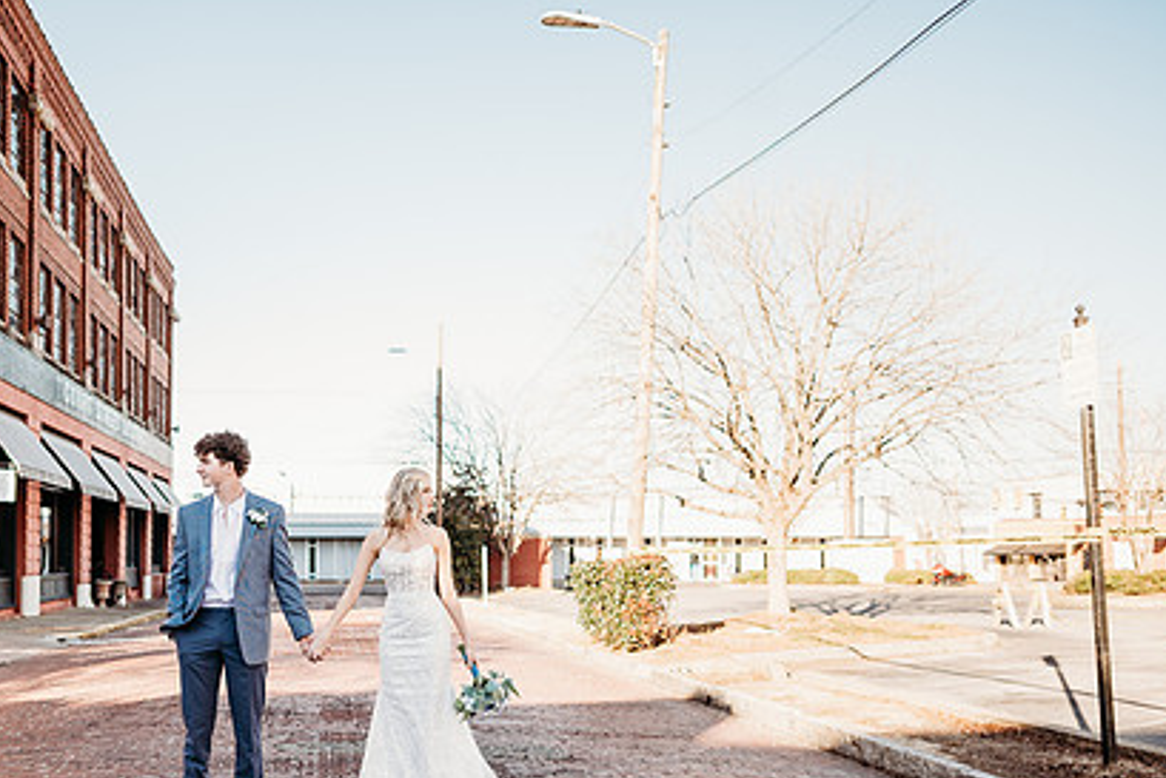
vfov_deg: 38.6
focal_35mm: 34
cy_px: 500
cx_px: 371
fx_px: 1102
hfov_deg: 54.4
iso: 100
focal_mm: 24
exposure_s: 1/800
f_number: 2
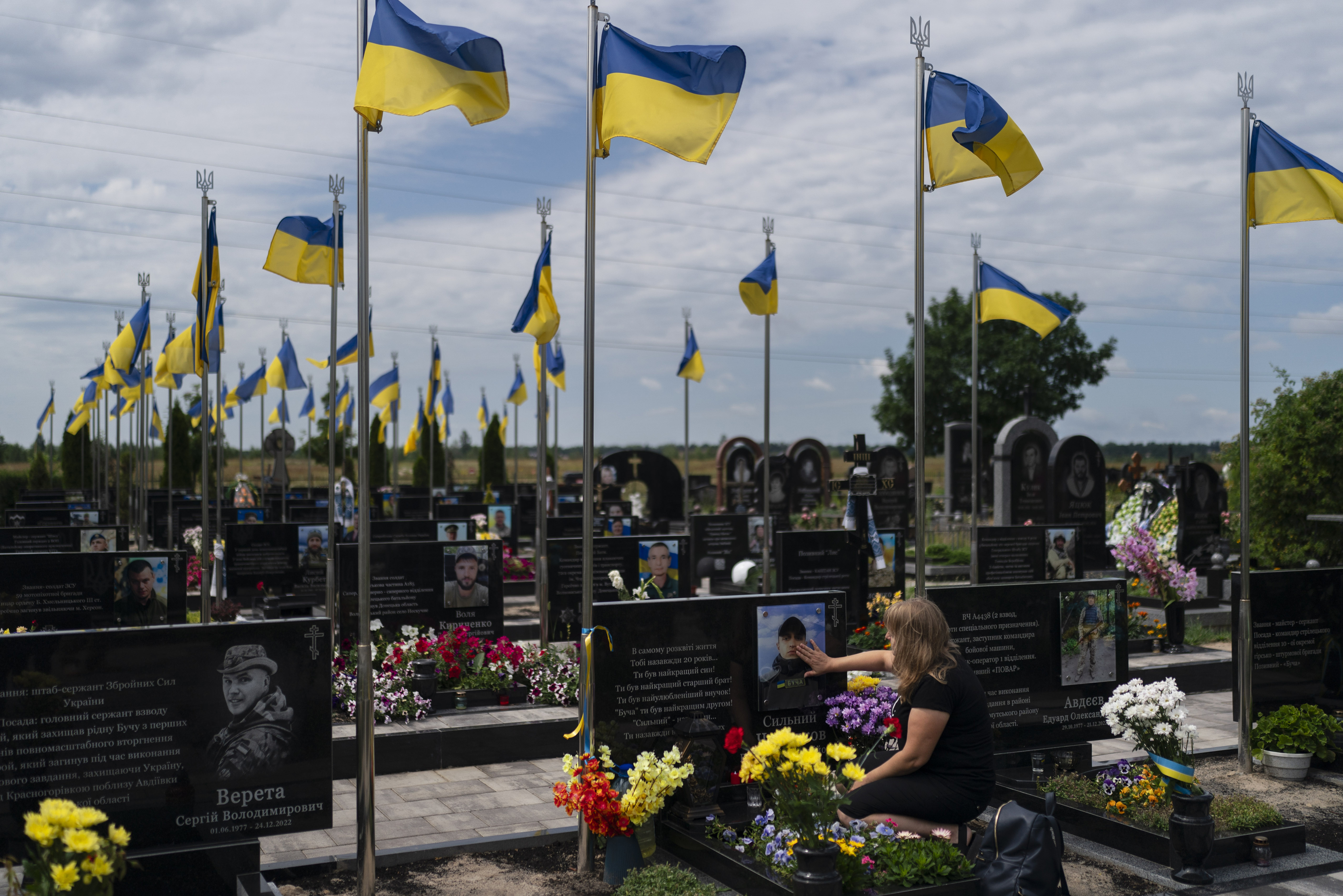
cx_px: 672
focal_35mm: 35
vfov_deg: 37.9
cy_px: 448
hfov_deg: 54.4
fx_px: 1306
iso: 125
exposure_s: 1/12800
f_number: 1.4
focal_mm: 35
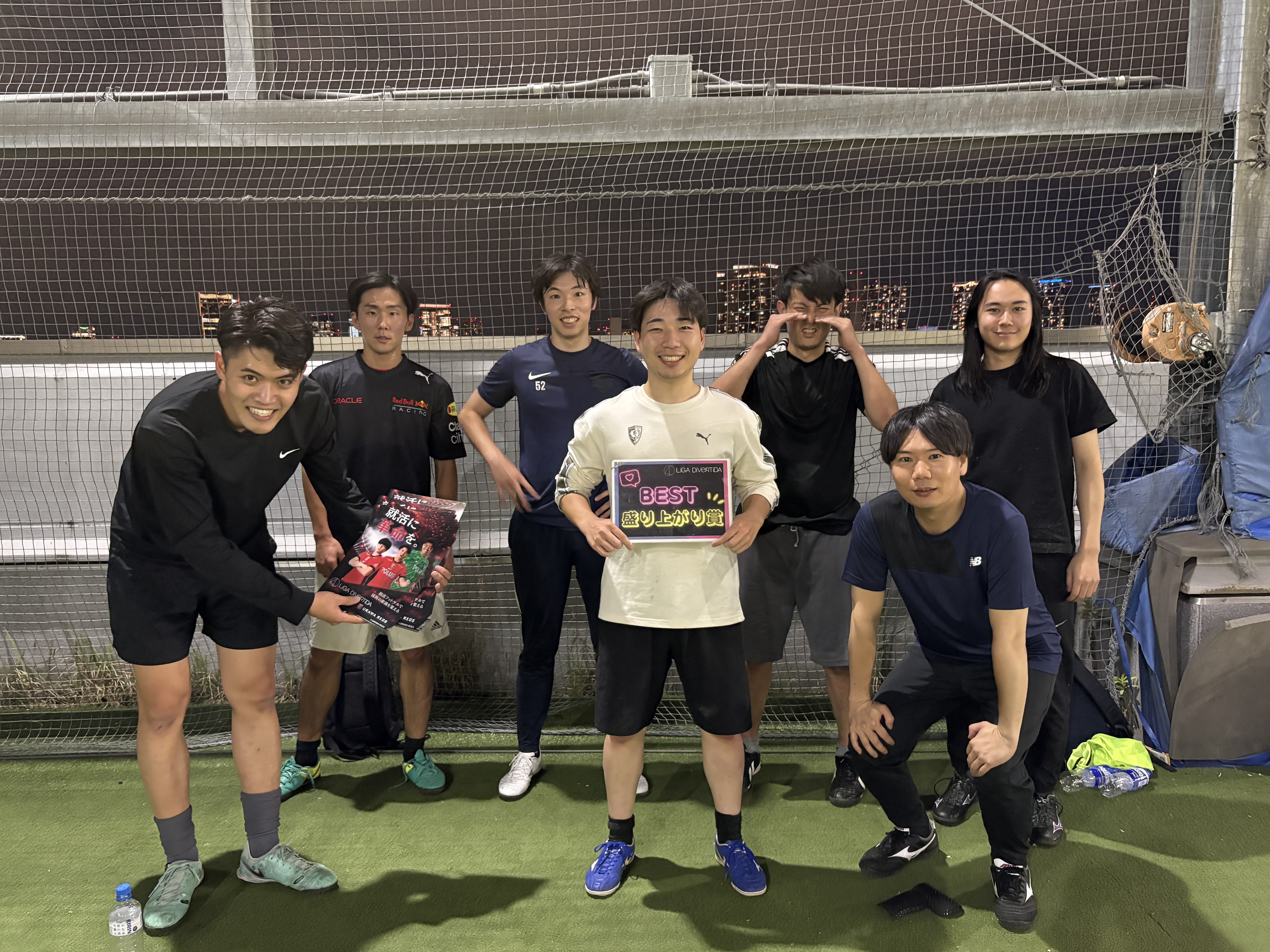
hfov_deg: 67.3
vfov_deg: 53.1
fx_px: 954
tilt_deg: -6.4
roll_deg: +0.6
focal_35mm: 26
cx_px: 635
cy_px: 476
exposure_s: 1/25
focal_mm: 5.96
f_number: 1.6
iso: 640
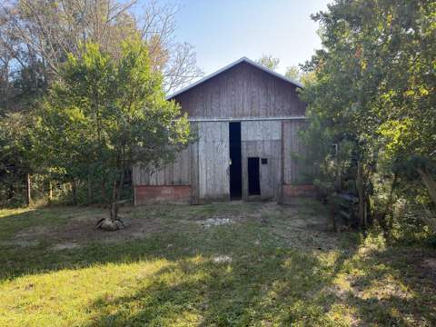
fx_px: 302
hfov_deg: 71.6
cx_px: 218
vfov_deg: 56.8
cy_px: 164
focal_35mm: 24
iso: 100
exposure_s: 1/592
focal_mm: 6.76
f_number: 1.78
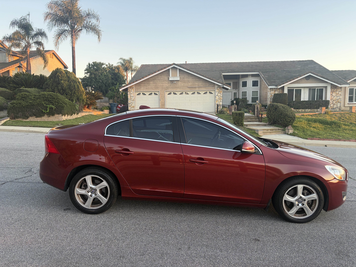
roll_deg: +0.5
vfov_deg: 53.1
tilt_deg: -4.8
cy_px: 134
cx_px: 178
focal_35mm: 26
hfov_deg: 67.3
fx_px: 267
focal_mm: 5.96
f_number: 1.6
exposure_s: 1/134
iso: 50
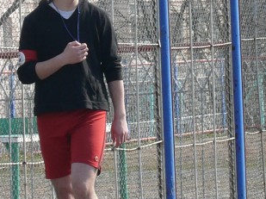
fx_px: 3761
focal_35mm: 490
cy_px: 31
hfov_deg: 4.0
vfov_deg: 3.0
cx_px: 57
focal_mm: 25.6
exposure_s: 1/250
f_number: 5.6
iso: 100
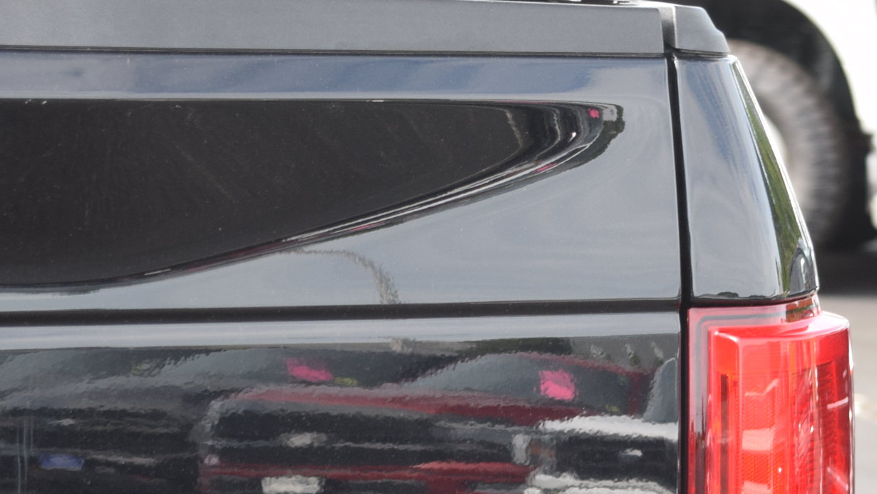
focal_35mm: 176
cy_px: 655
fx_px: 4093
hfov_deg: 12.2
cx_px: 626
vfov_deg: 6.8
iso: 400
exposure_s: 1/100
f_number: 5
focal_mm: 46
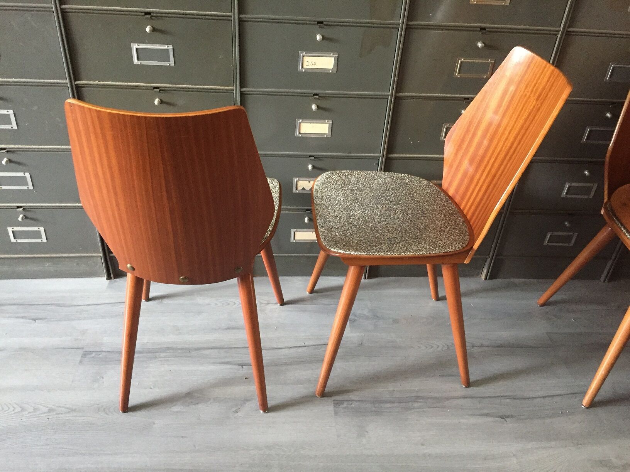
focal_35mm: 29
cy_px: 236
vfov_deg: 48.2
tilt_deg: -32.4
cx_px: 315
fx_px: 528
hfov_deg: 61.7
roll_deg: -3.8
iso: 250
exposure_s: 1/25
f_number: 2.2
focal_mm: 4.15
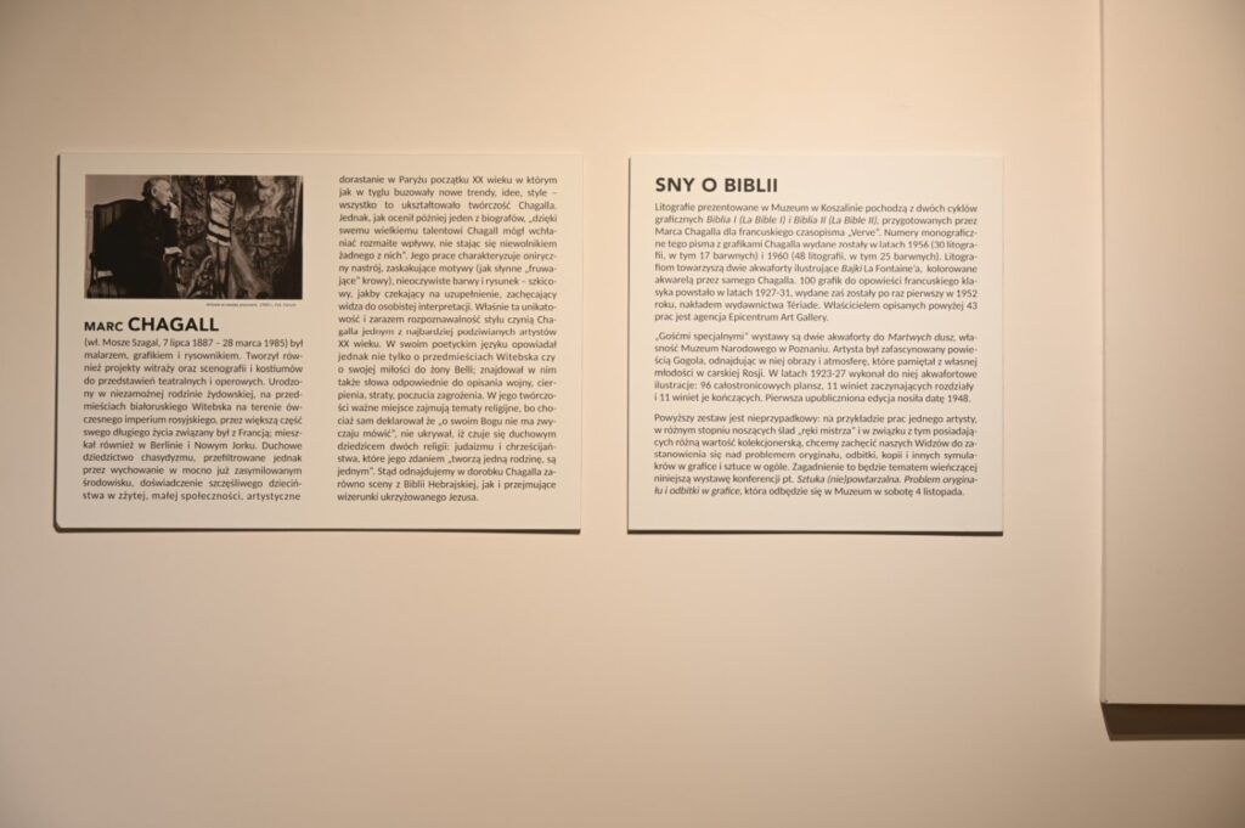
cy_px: 414
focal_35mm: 125
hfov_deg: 16.4
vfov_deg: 10.9
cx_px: 622
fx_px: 4319
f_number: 11
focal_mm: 125
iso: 250
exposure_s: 1/8
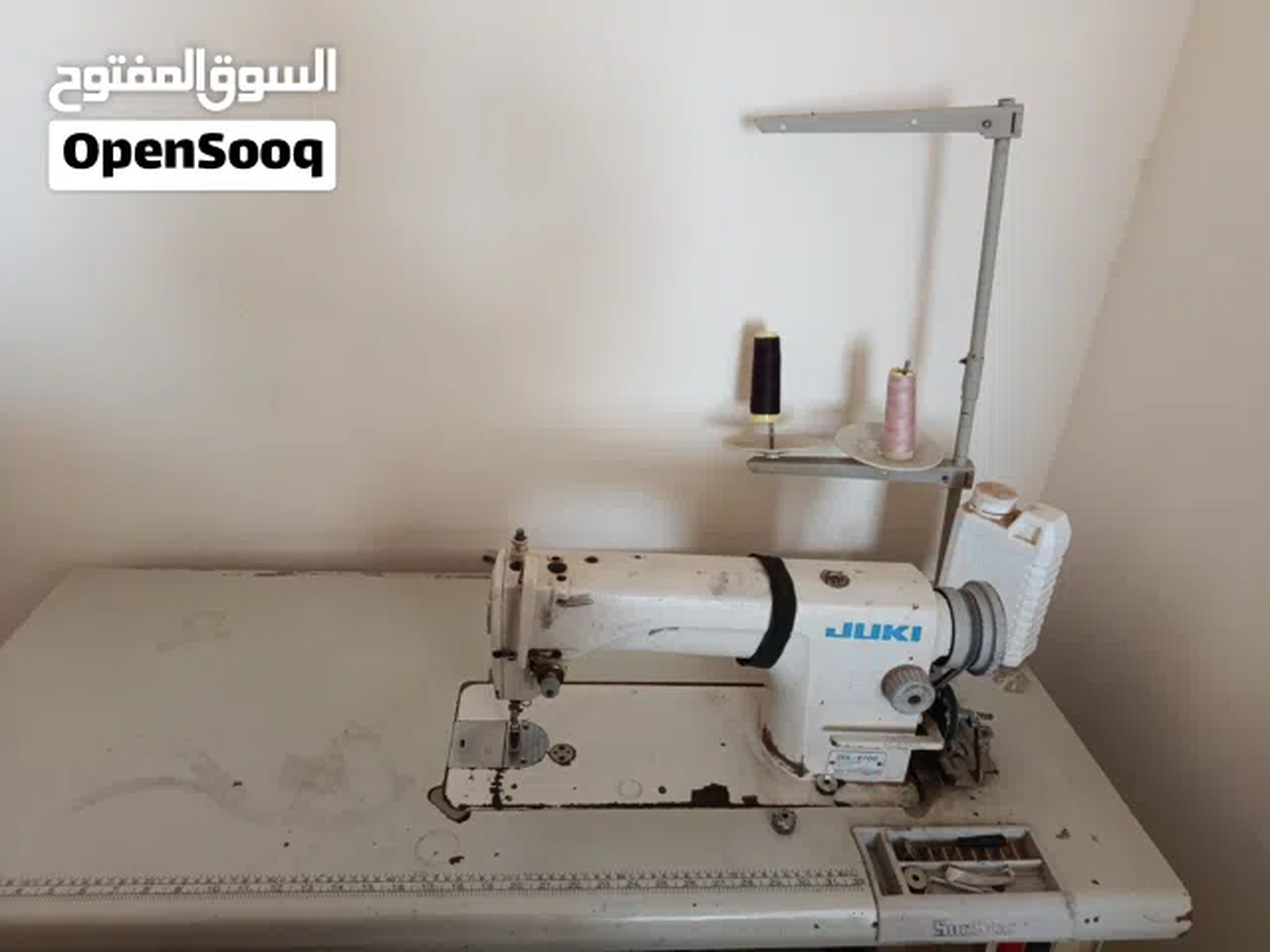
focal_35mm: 24
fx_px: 881
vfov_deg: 56.8
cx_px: 635
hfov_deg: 71.6
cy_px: 476
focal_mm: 5.24
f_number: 1.7
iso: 800
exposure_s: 1/50
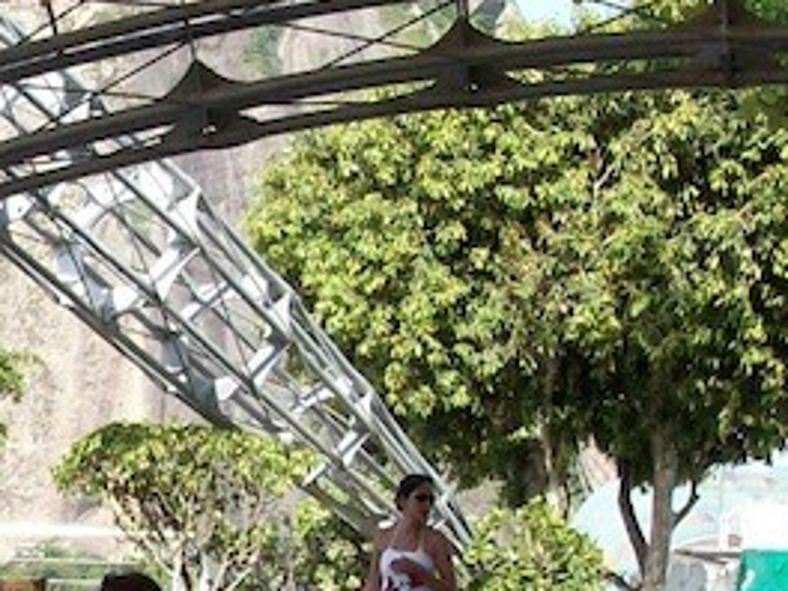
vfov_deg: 11.2
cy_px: 457
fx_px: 3005
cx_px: -221
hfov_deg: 14.4
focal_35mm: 132
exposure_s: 1/465
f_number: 2.8
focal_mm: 5.7
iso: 64
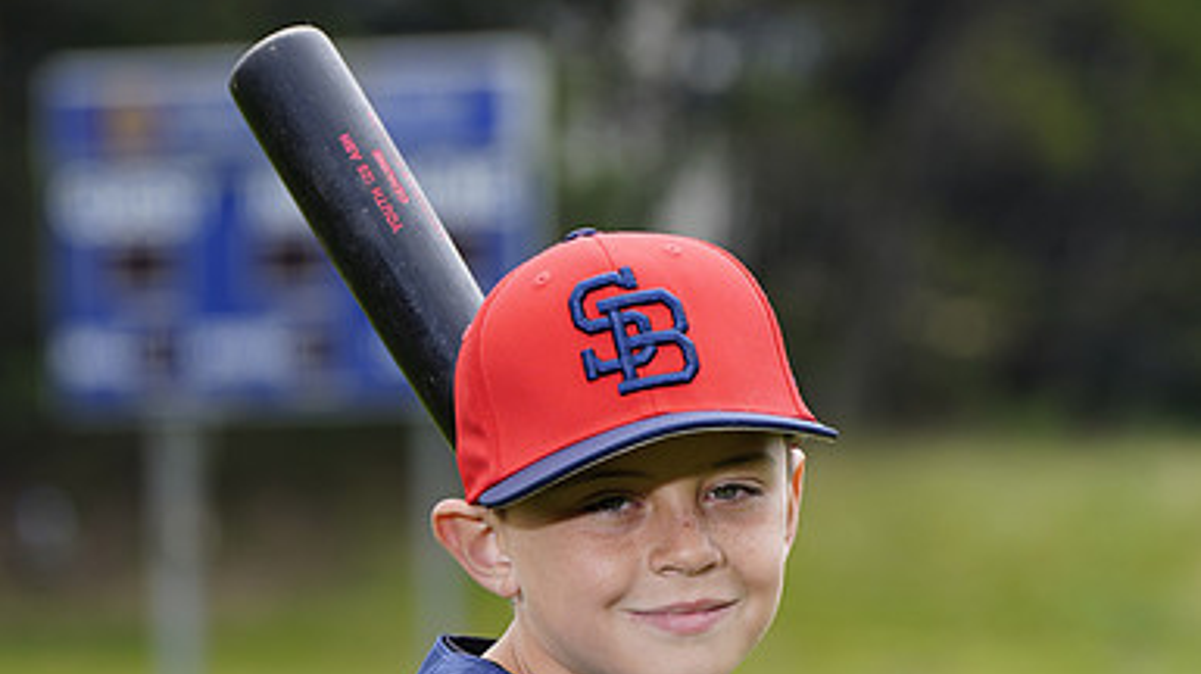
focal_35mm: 316
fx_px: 10057
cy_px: 793
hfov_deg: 6.8
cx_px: 600
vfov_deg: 3.8
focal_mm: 200
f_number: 6.3
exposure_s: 1/250
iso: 100
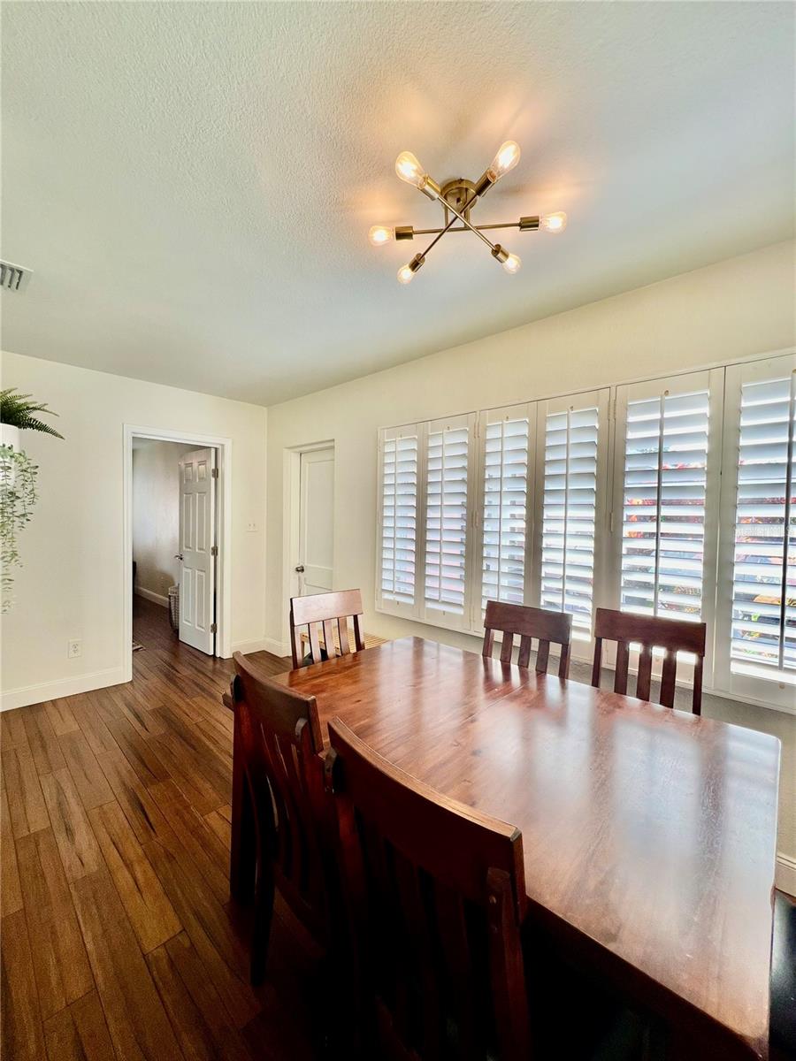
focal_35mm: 13
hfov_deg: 89.9
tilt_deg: -1.1
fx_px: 399
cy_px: 530
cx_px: 398
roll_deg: -0.1
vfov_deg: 106.2
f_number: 1.8
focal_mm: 1.57
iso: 40
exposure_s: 1/99
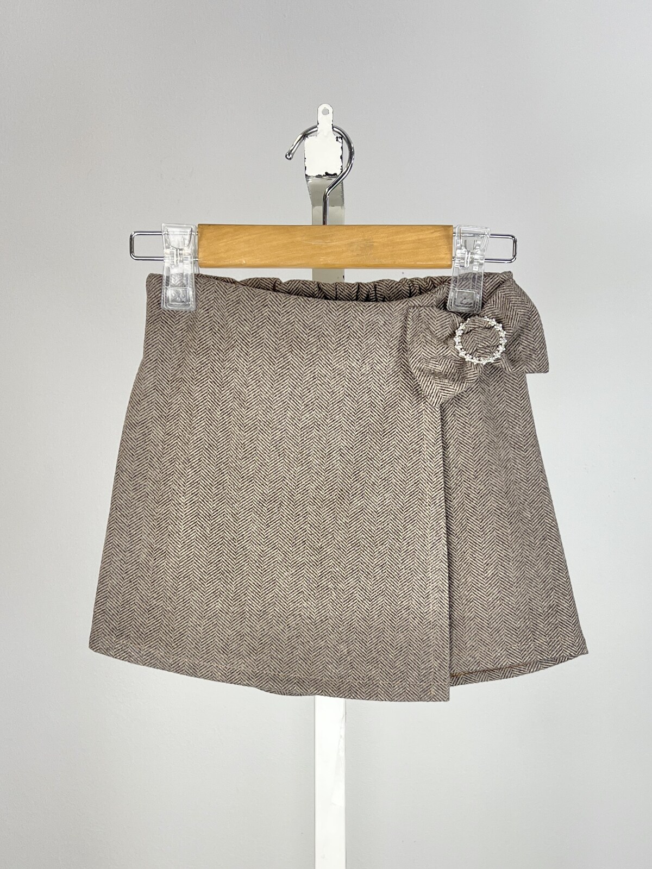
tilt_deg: -4.2
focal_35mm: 26
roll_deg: +1.7
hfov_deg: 53.1
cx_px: 326
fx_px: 653
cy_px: 434
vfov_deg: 67.3
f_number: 1.5
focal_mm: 5.7
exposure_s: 1/288
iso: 50
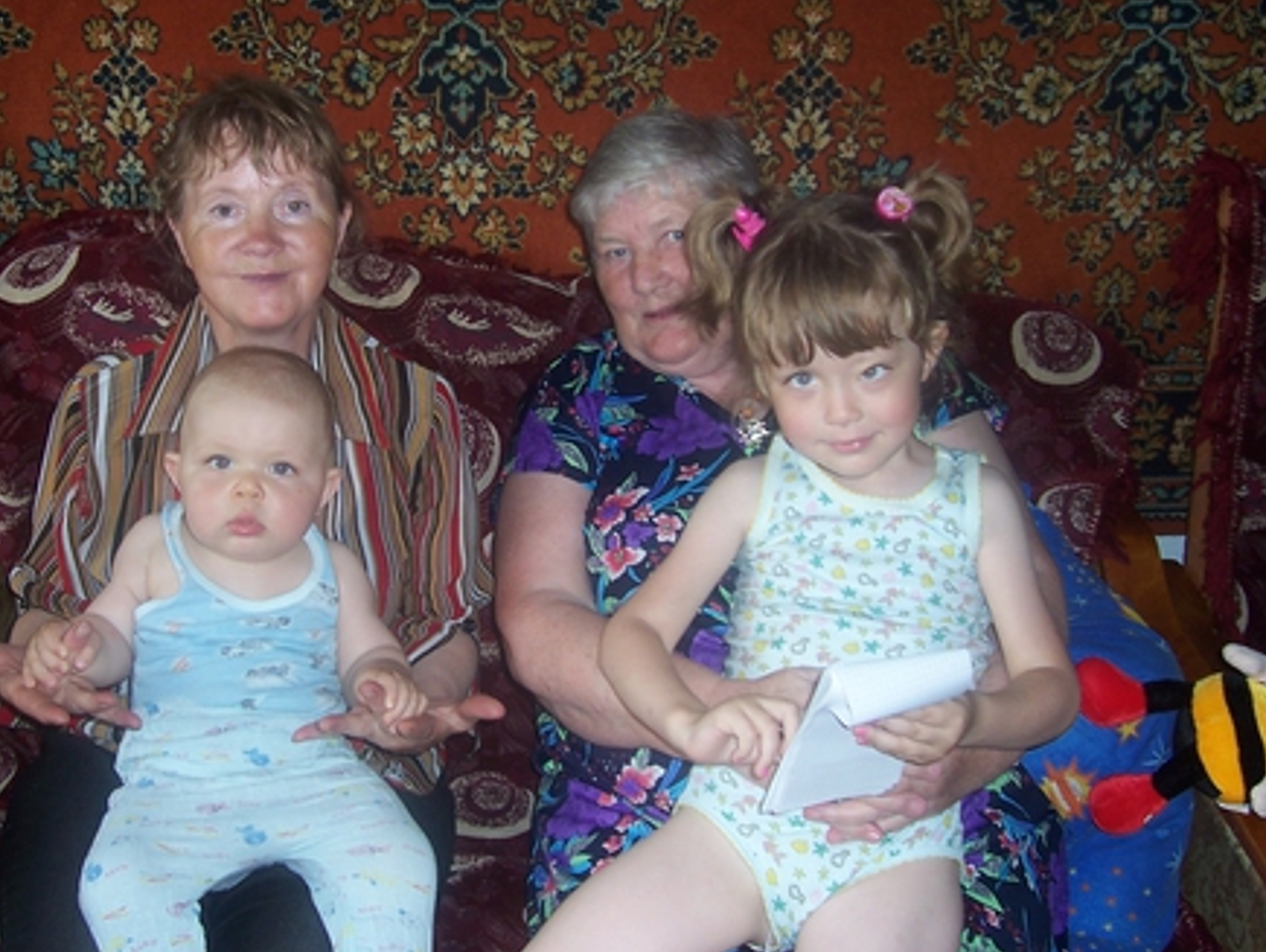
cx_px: 509
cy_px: 362
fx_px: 1574
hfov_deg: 43.6
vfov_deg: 33.5
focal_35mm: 43
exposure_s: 1/60
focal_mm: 5.6
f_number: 2.7
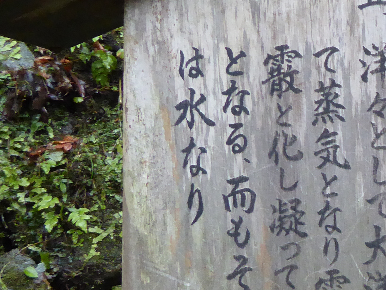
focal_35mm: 75
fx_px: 836
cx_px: 498
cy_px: 234
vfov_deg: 19.4
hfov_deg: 23.1
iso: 400
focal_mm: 4.3
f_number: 3.3
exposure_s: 1/60
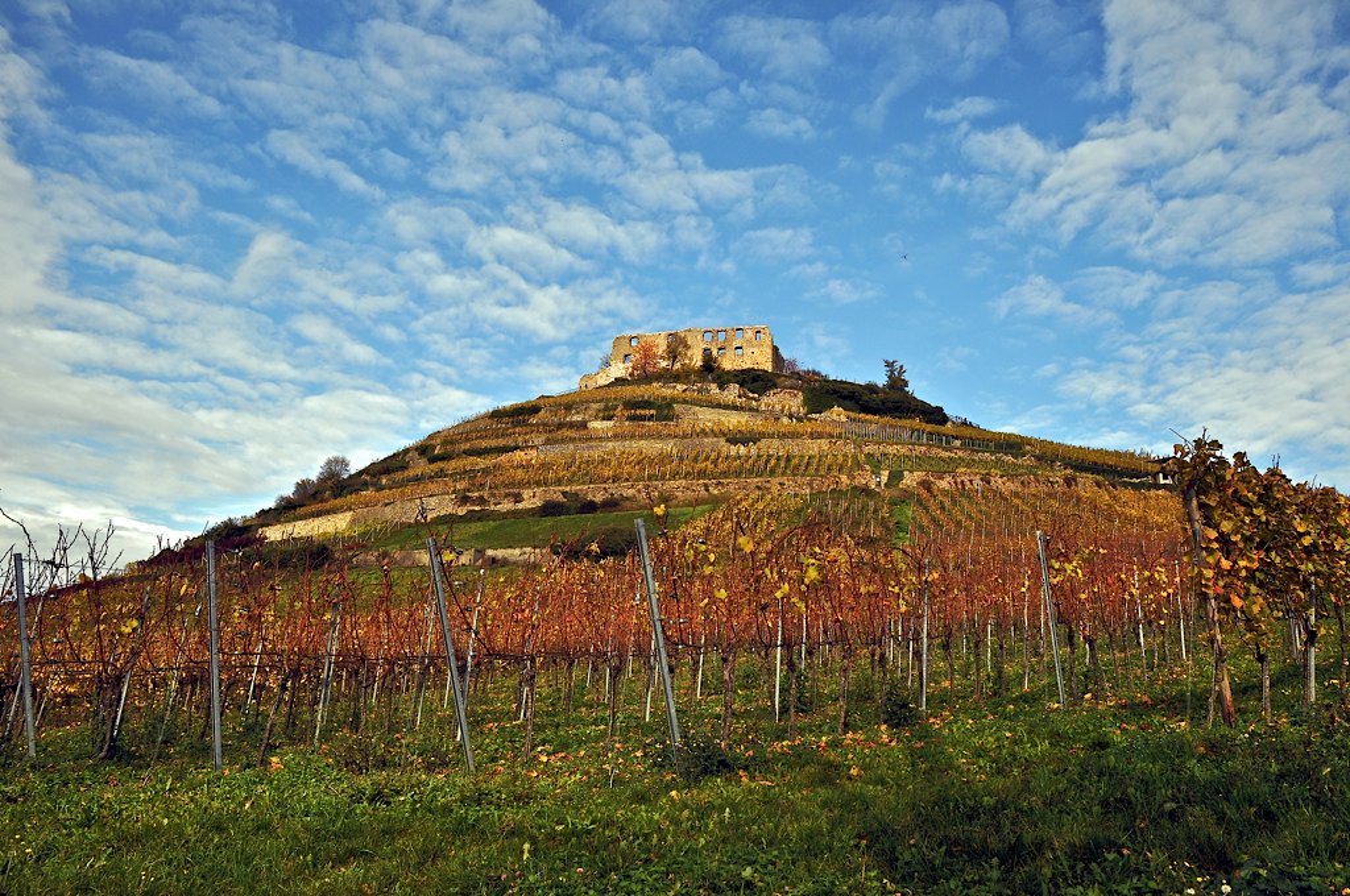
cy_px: 448
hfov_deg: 73.8
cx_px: 675
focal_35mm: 24
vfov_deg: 53.0
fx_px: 899
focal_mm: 16
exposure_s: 1/320
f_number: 9
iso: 200
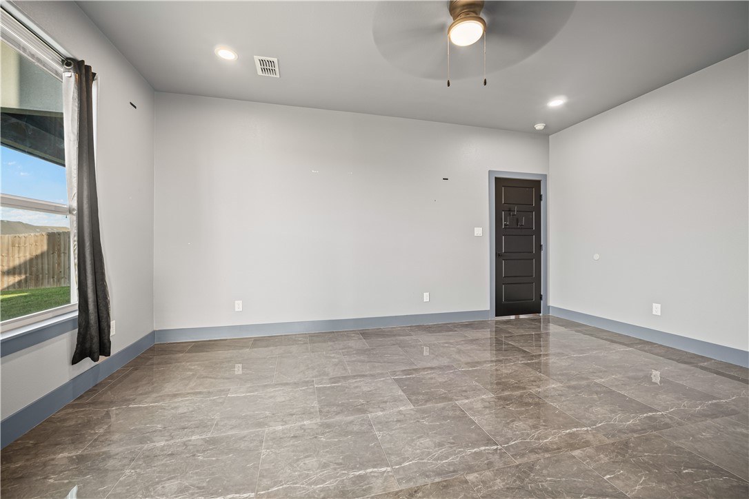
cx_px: 374
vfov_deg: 83.3
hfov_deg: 106.3
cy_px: 250
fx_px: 281
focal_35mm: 14
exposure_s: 1/6
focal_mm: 9
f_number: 3.5
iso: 640
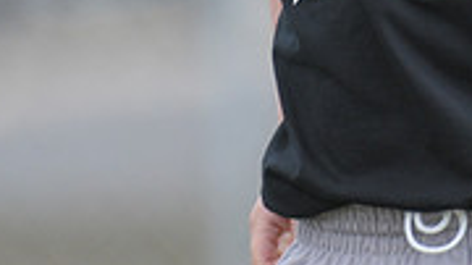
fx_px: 25241
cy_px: -206
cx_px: 388
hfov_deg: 1.1
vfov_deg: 0.6
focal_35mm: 2018
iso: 400
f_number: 4
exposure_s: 1/640
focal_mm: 400
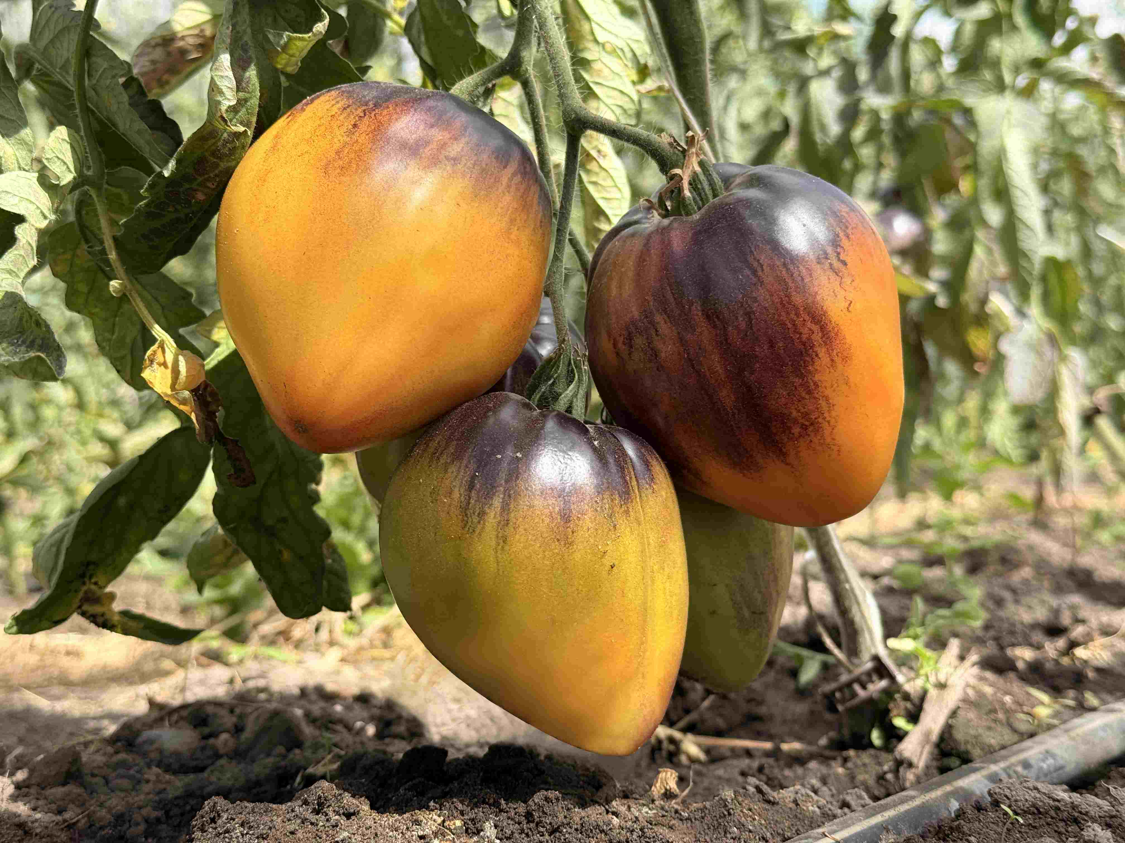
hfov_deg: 39.7
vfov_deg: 30.3
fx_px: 1560
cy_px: 422
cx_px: 562
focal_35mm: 48
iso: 80
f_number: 1.8
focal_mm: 6.8
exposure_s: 1/1429
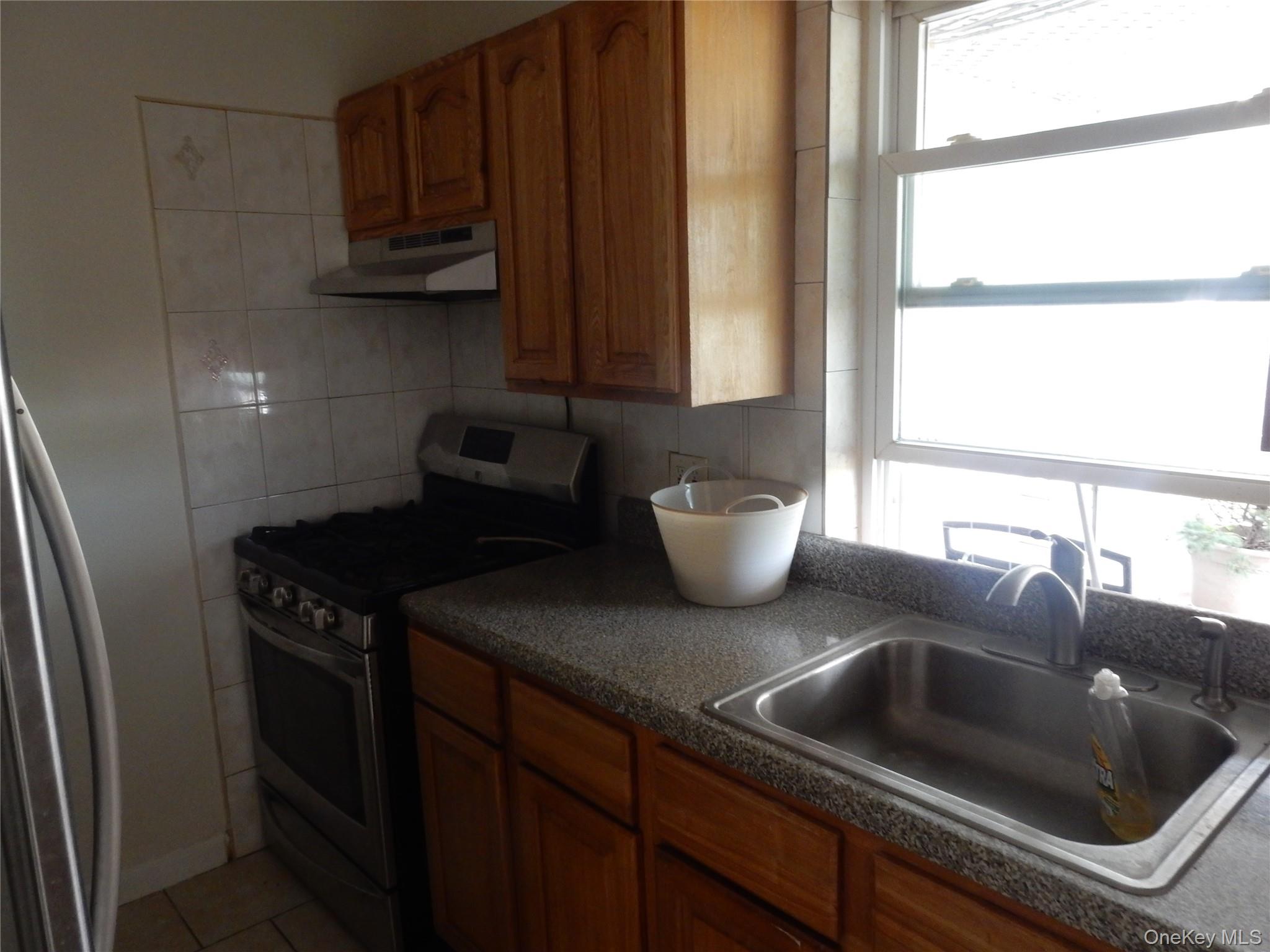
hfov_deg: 69.4
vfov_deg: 54.9
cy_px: 476
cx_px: 635
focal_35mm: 25
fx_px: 917
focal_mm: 4.5
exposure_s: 1/13
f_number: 4.8
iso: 400
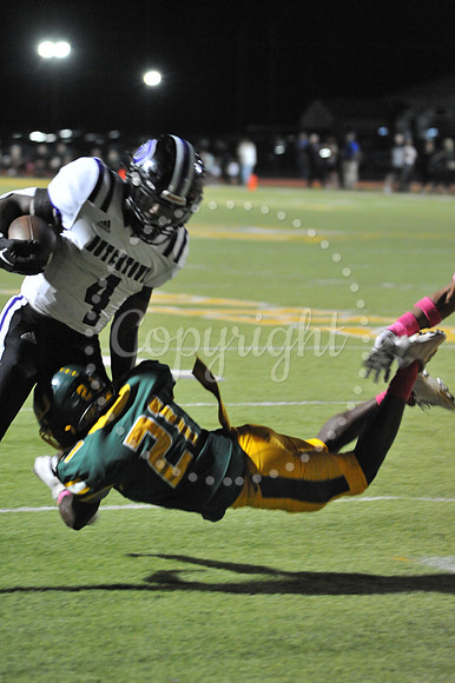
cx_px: 228
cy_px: 342
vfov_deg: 10.8
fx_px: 3606
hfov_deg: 7.2
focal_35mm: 190
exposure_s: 1/200
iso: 6400
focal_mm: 190
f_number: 5.6
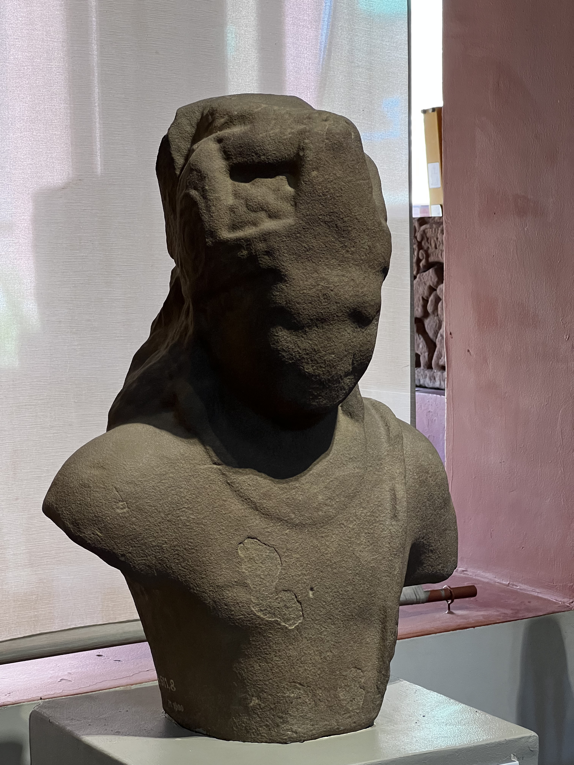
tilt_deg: -5.2
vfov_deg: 25.3
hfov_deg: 19.1
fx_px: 1702
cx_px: 287
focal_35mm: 77
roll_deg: +0.9
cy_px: 382
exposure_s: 1/81
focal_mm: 9
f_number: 2.8
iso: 250
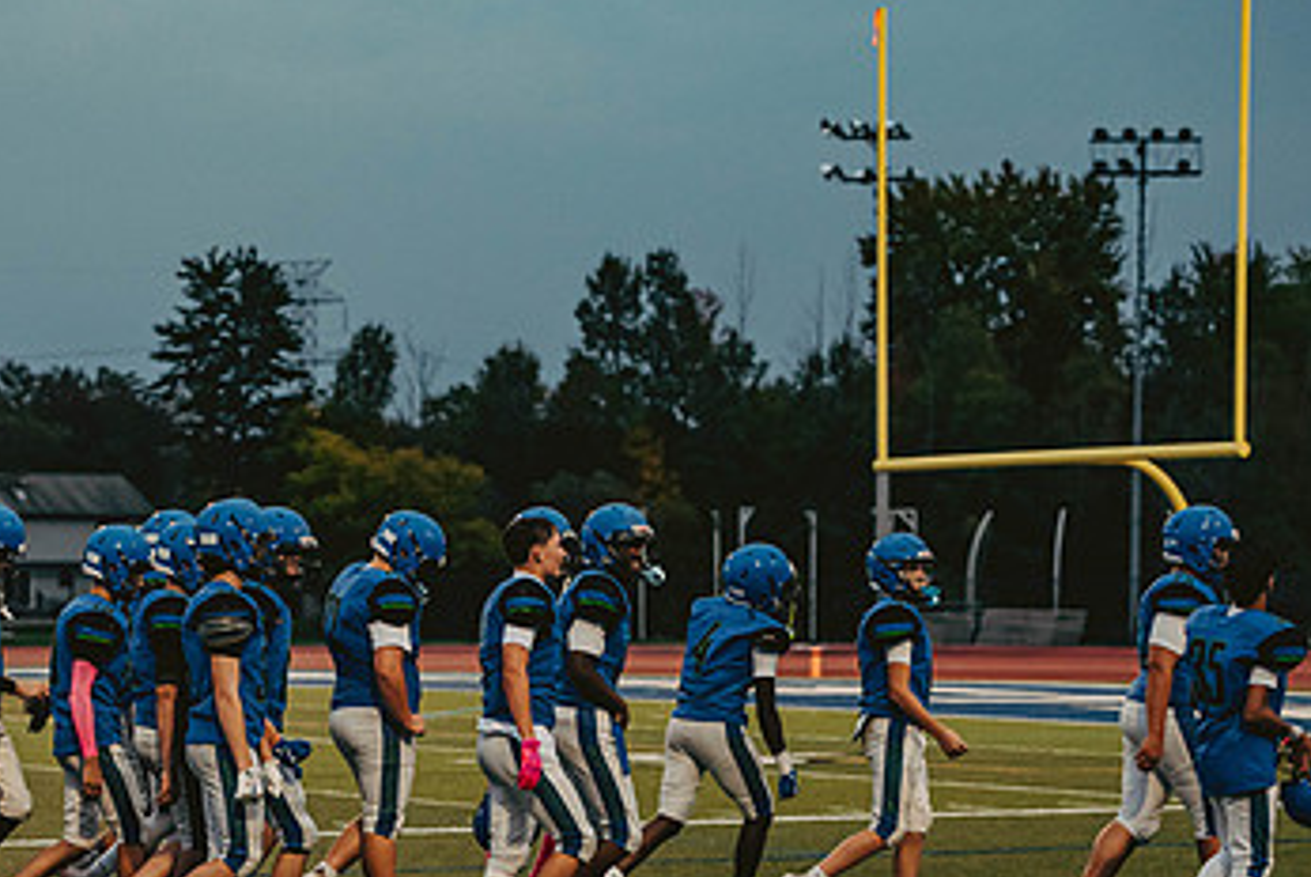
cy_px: 713
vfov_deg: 11.7
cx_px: 431
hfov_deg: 17.4
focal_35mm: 117
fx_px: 4264
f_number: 2.8
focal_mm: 70
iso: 2000
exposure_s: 1/1250
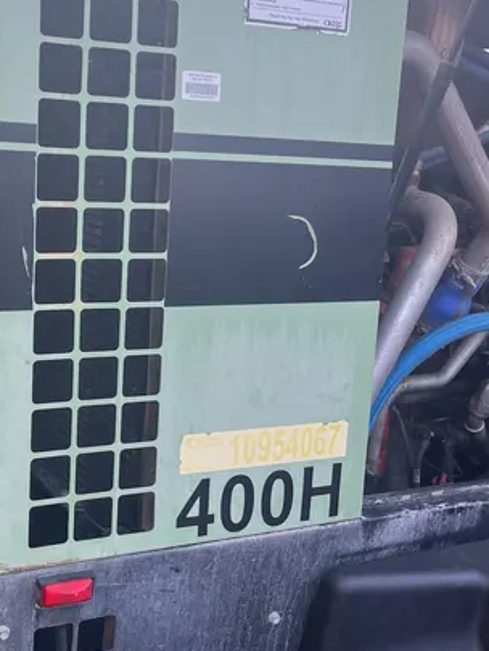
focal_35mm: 47
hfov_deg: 29.8
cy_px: 330
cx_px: 64
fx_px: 885
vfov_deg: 40.4
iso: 32
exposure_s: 1/131
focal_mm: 5.1
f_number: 1.6
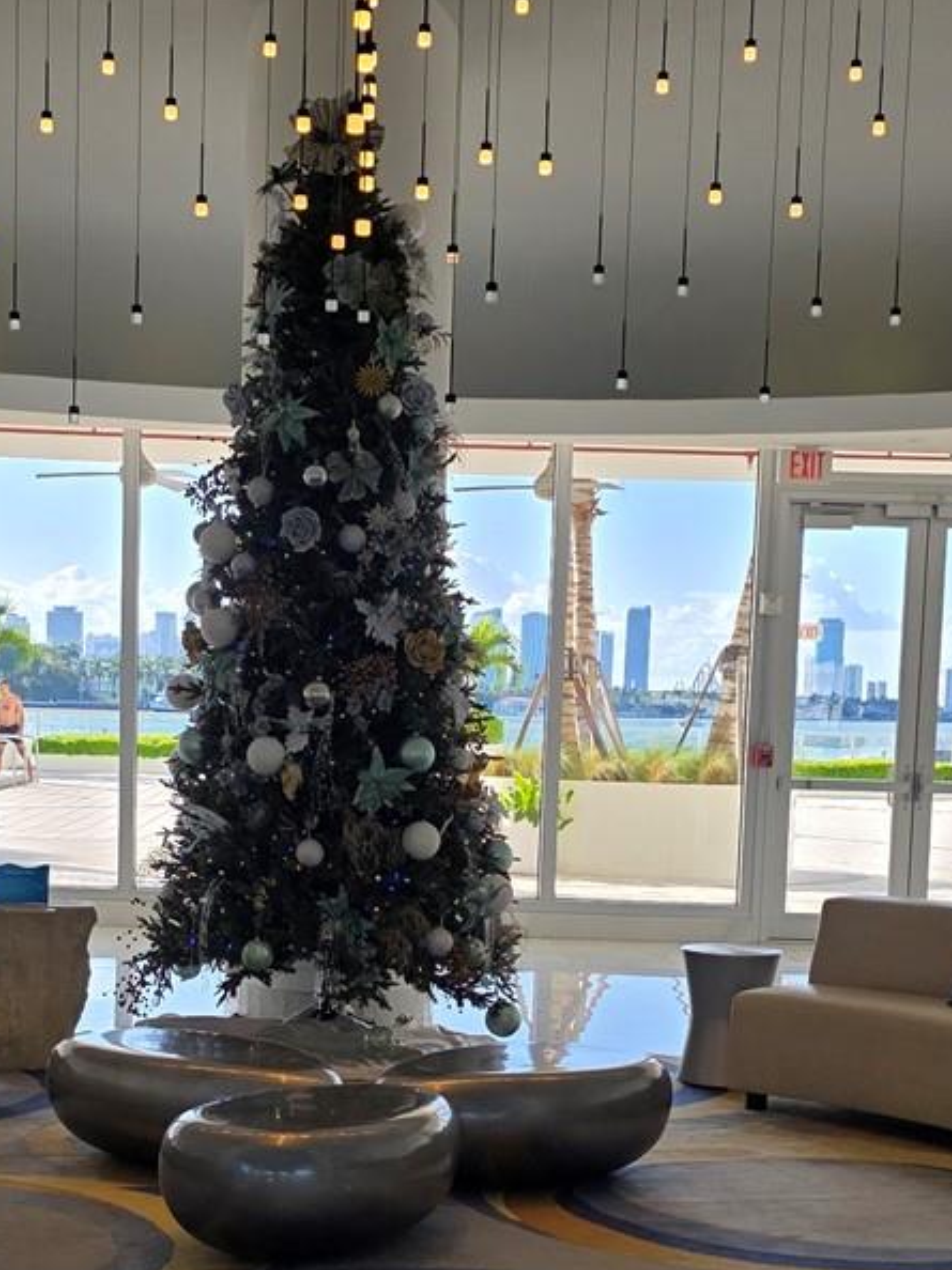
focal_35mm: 62
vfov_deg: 30.9
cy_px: 862
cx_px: 385
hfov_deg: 23.6
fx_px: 2275
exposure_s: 1/2708
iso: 80
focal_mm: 6.3
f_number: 1.7
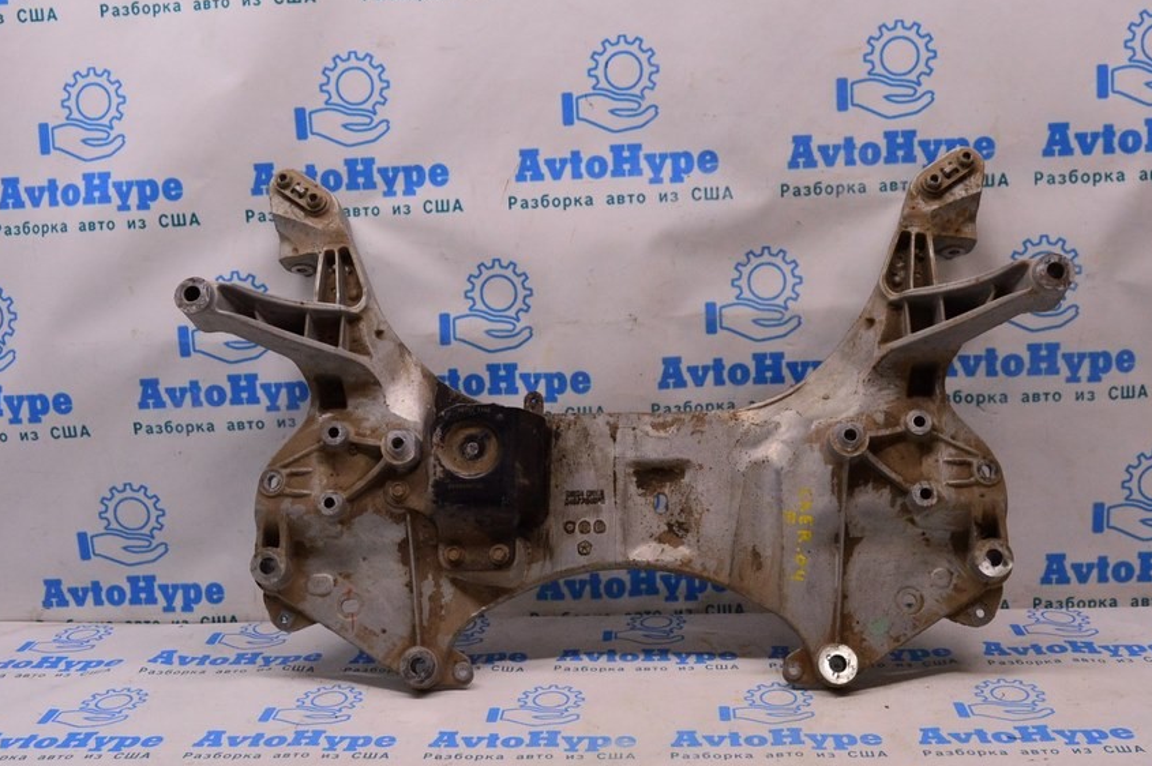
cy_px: 325
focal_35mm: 40
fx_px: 1279
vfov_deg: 33.3
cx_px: 575
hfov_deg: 48.5
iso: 1600
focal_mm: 22
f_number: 8
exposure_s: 1/125
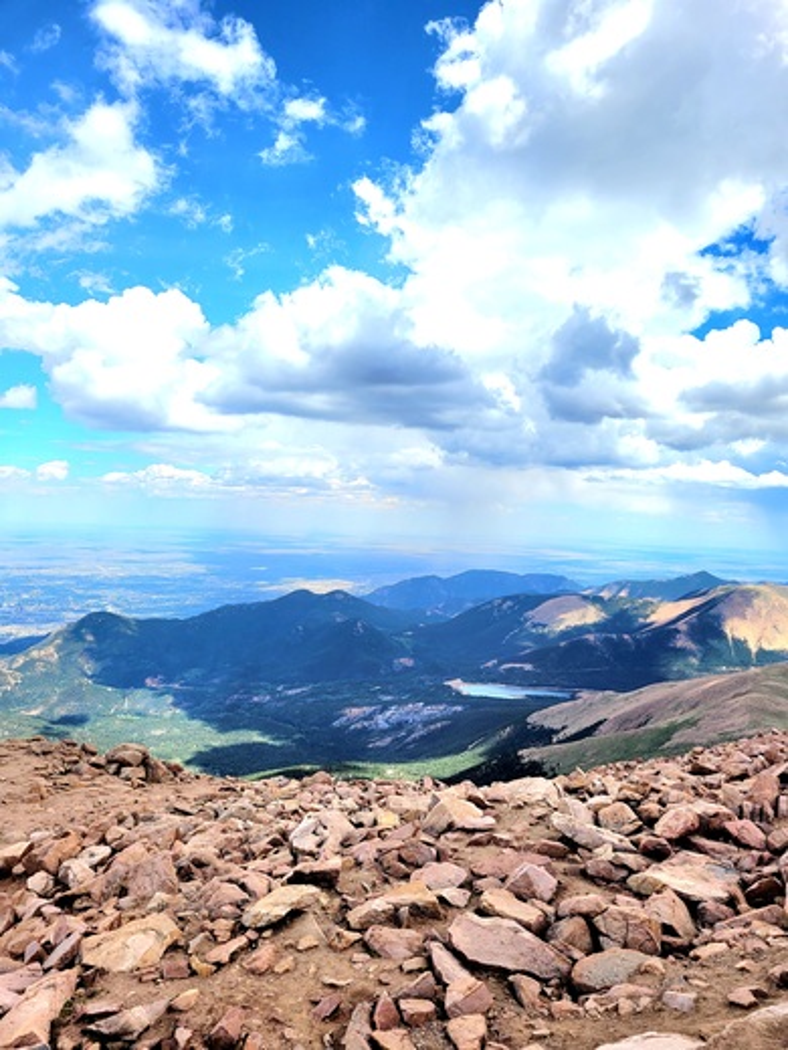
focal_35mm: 26
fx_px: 789
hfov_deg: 53.1
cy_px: 525
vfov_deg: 67.3
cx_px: 394
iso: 40
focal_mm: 5.4
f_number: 1.8
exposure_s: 1/3333
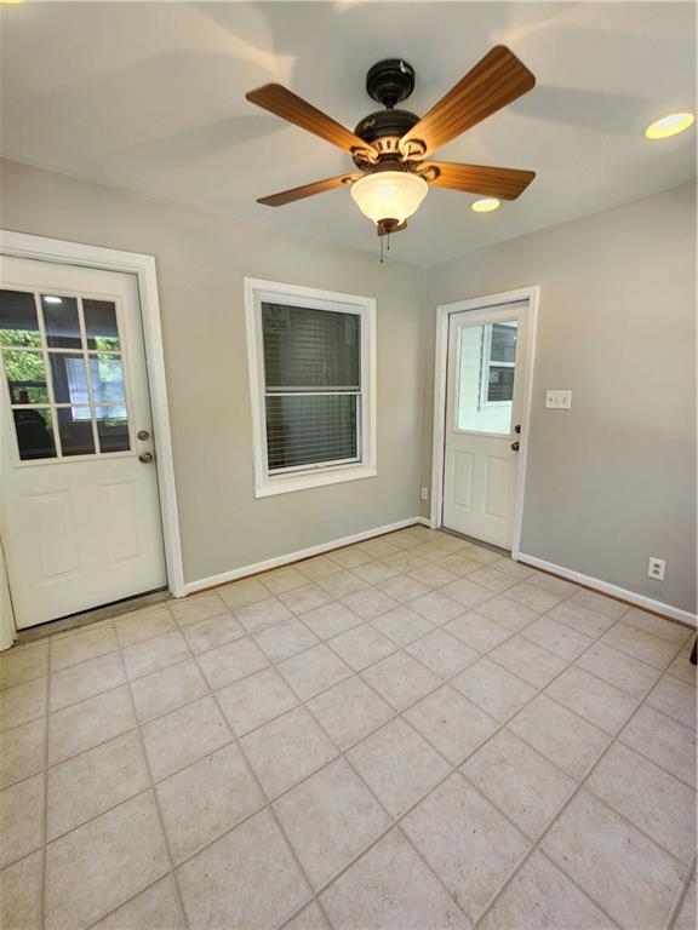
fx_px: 350
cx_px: 349
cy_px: 465
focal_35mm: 13
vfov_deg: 106.2
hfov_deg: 89.9
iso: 100
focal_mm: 2.2
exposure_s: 1/60
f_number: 2.2
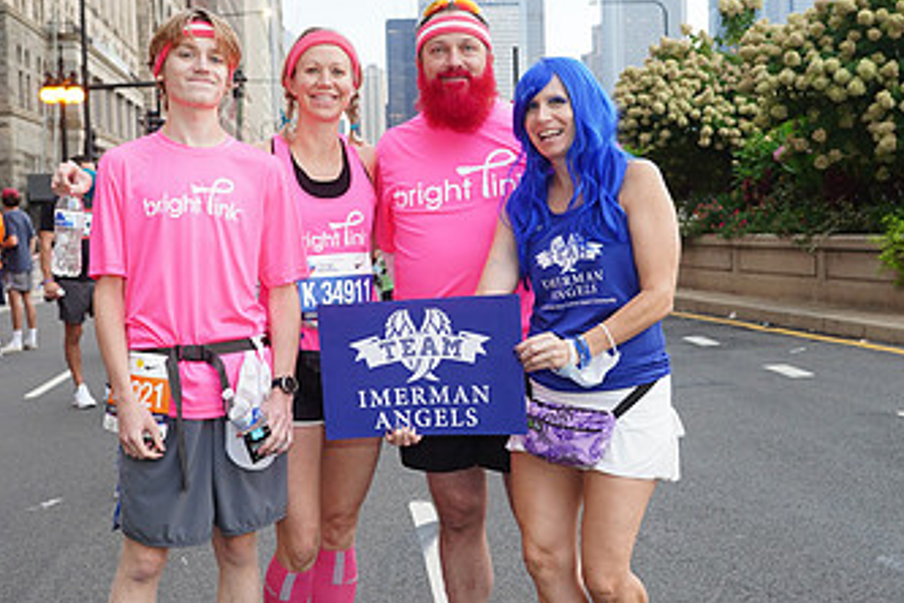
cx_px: 415
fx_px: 1356
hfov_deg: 36.8
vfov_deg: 25.1
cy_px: 311
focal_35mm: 54
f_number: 4.5
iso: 500
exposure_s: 1/80
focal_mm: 31
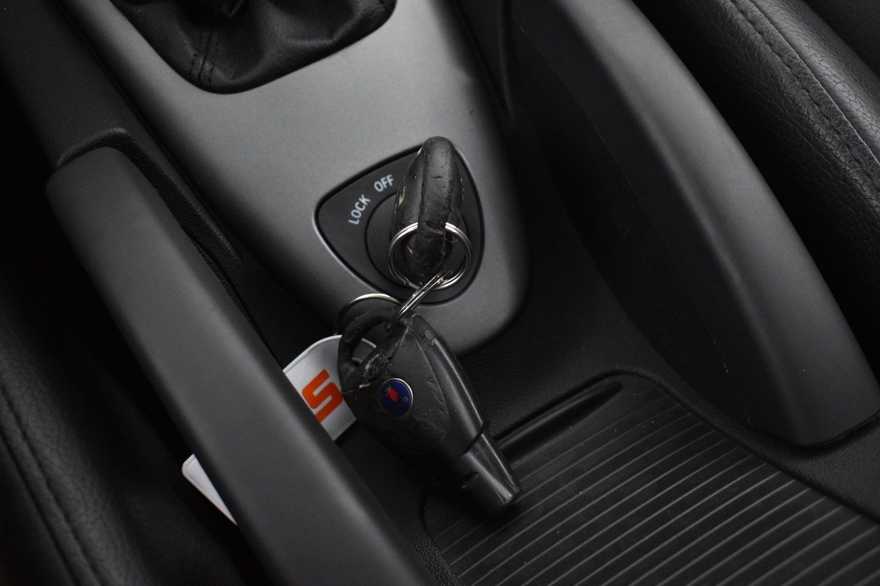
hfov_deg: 55.1
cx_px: 440
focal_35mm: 34
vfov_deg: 38.4
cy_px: 293
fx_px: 843
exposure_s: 1/20
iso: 3200
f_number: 3.8
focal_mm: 23
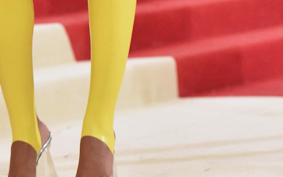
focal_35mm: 206
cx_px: 49
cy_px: -185
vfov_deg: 6.2
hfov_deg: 10.1
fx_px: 1589
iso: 3200
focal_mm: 70
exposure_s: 1/800
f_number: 3.2
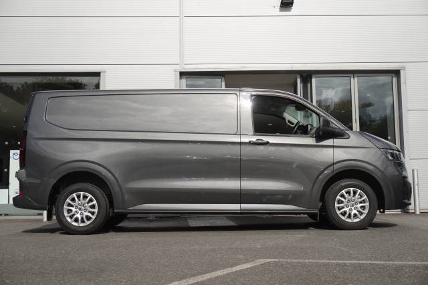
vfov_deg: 30.8
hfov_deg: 45.0
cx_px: 214
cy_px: 142
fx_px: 517
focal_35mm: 44
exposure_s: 1/350
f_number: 6.7
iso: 100
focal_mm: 29
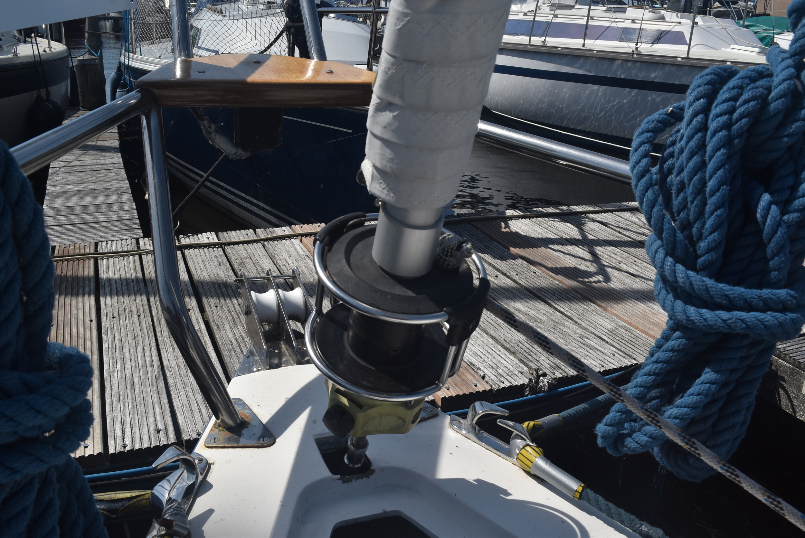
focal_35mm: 33
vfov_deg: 40.0
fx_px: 738
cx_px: 402
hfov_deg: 57.2
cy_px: 269
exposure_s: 1/500
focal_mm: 22
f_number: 11
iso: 200
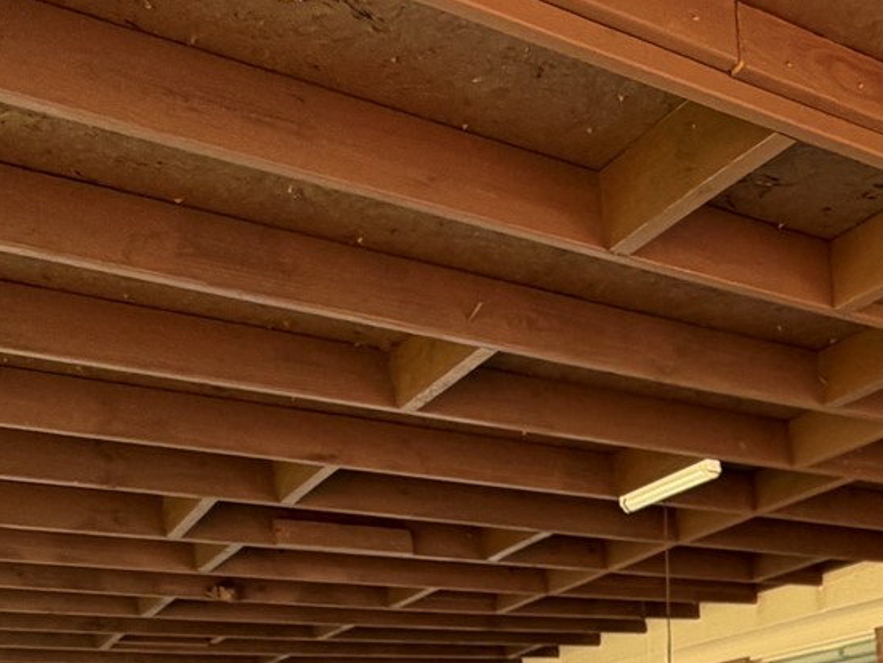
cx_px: 1175
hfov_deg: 29.1
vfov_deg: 23.5
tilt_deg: -5.3
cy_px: 945
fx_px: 1327
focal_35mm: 52
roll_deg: +0.6
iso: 64
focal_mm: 2.22
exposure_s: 1/121
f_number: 2.2
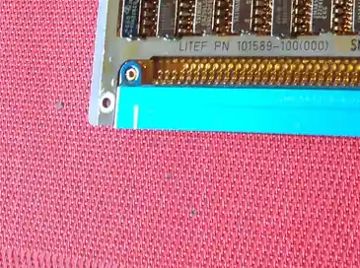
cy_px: -89
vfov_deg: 14.6
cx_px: 397
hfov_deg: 19.6
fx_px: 996
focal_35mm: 96
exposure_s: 1/15
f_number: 2.4
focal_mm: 4.28
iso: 125
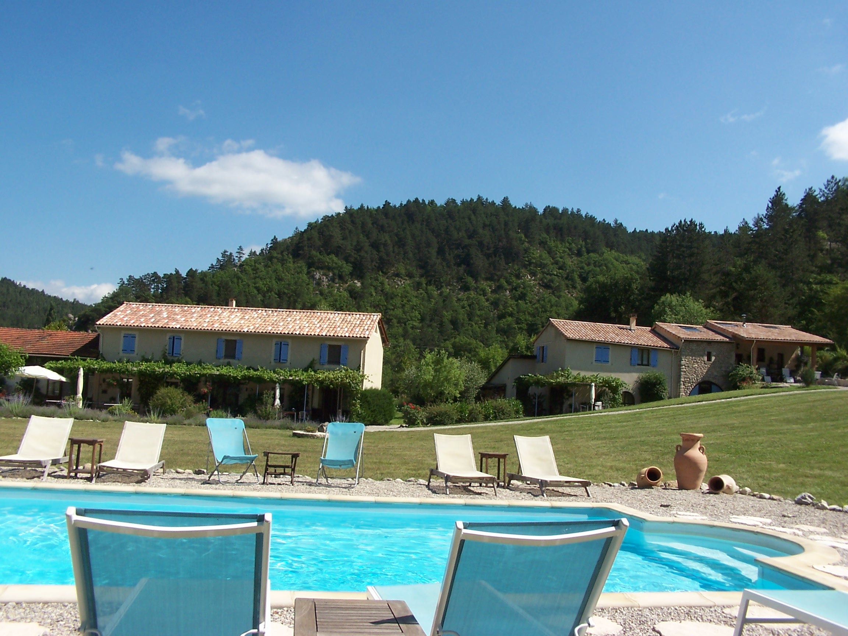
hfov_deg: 39.7
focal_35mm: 48
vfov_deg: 30.3
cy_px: 318
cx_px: 424
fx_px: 1176
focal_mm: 8
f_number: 4
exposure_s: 1/750
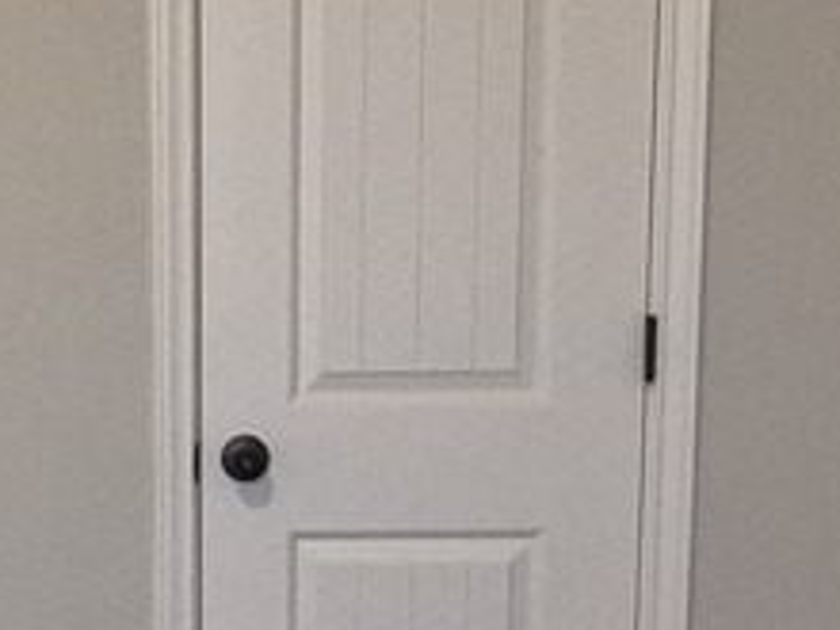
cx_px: -80
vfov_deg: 17.3
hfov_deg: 21.8
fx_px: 2063
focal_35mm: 85
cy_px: 431
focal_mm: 1.74
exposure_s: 1/60
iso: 500
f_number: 2.2
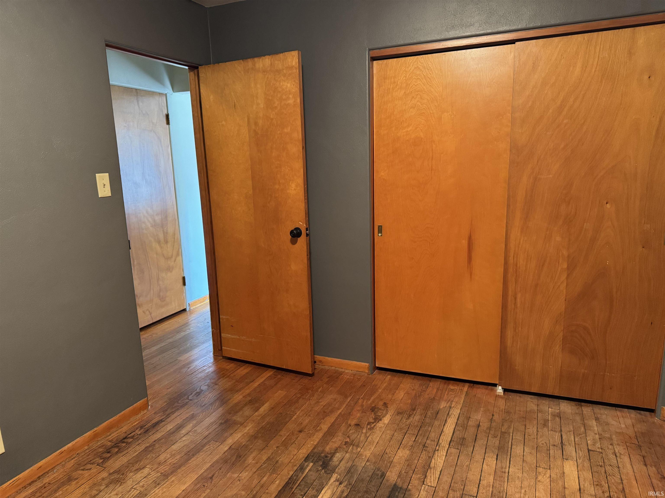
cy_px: 249
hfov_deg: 71.6
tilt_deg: -11.7
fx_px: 461
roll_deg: +1.5
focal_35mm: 24
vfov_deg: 56.8
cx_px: 332
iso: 640
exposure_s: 1/60
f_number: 1.78
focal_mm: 6.76
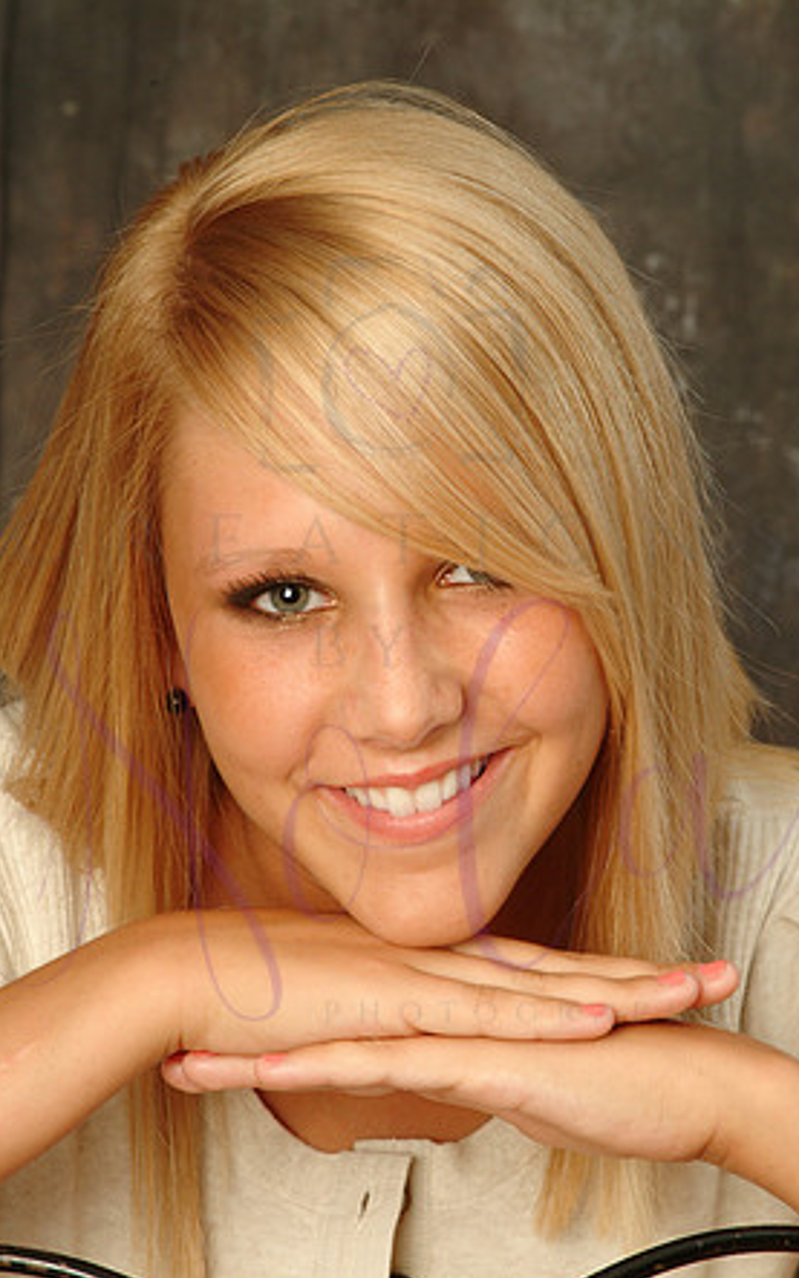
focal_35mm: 226
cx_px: 400
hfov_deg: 5.8
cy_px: 640
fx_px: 7855
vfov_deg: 9.3
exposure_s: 1/125
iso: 400
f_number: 11
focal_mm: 145
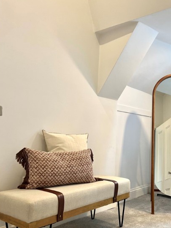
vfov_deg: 49.3
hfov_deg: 38.1
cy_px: 150
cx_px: 118
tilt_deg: -2.4
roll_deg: -1.7
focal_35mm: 37
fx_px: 244
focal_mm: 5.7
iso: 100
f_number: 1.5
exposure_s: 1/120
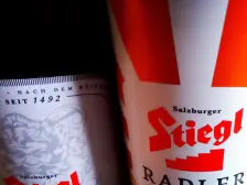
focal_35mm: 50
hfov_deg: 36.4
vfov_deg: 28.3
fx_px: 357
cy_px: 155
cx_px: 211
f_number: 2
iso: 1203
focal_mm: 3.54
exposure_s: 1/20
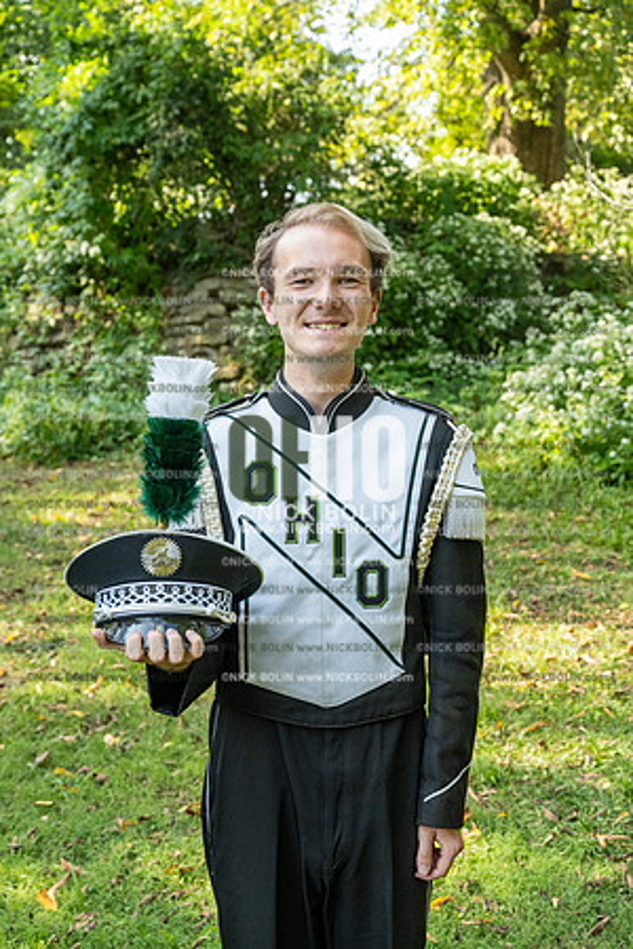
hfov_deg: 27.5
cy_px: 474
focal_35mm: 49
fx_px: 1292
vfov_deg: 40.3
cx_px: 316
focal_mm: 49
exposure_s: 1/800
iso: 1250
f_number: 5.6
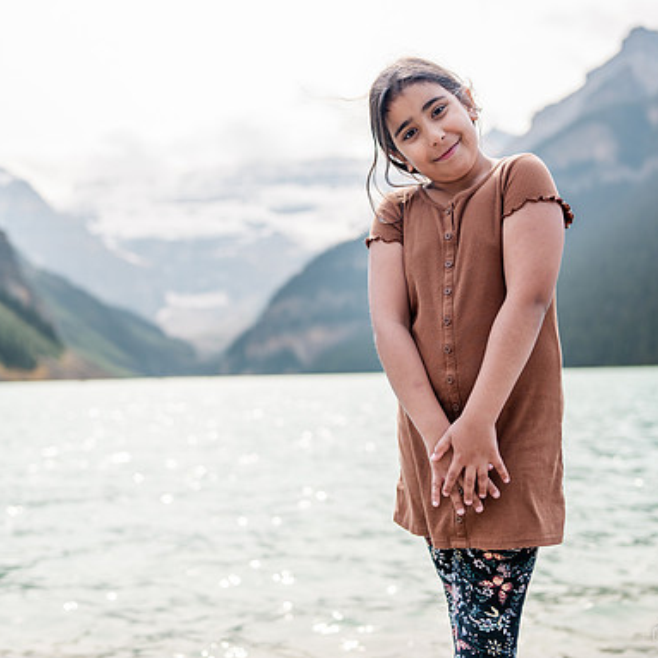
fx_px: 968
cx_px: 273
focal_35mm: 45
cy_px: 329
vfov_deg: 37.6
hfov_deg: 37.4
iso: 200
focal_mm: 35
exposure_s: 1/4000
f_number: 2
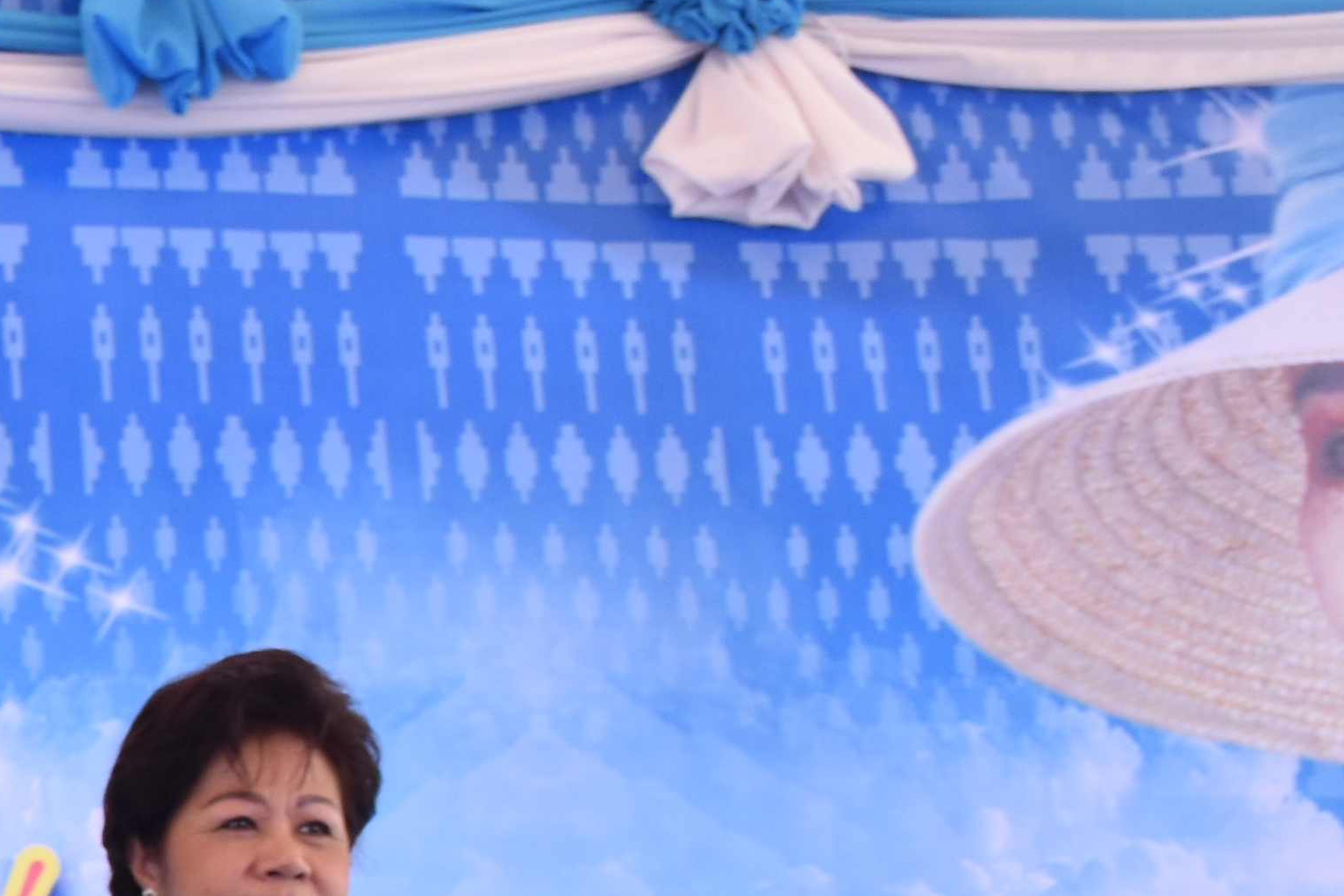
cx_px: -1197
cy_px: 1214
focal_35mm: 188
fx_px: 7017
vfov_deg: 7.2
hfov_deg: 10.2
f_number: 7.1
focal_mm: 32
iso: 400
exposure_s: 1/200
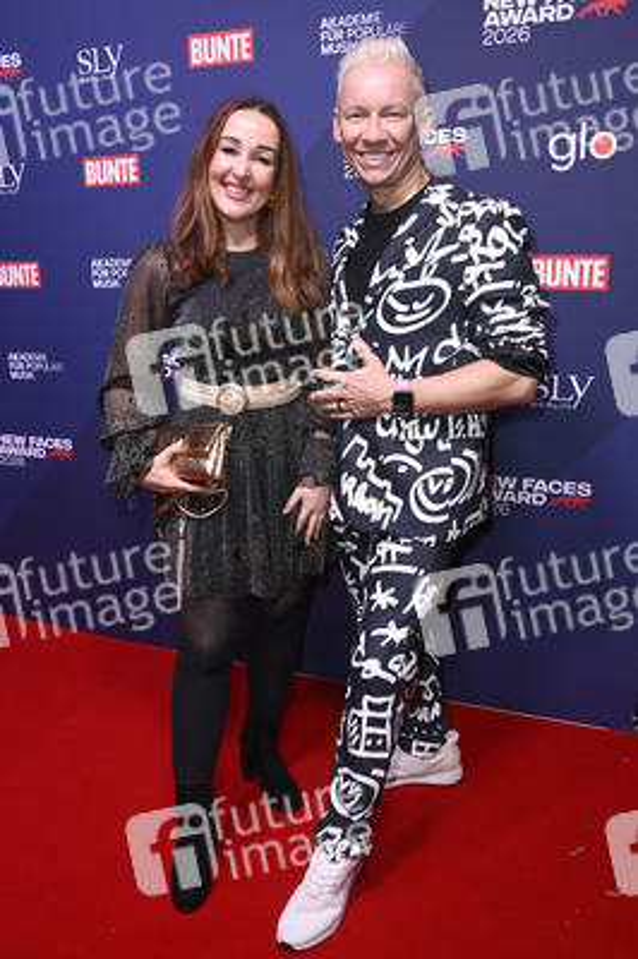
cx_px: 319
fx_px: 852
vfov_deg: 58.8
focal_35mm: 32
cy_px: 480
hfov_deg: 41.0
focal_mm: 32
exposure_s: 1/250
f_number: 5.6
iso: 1000
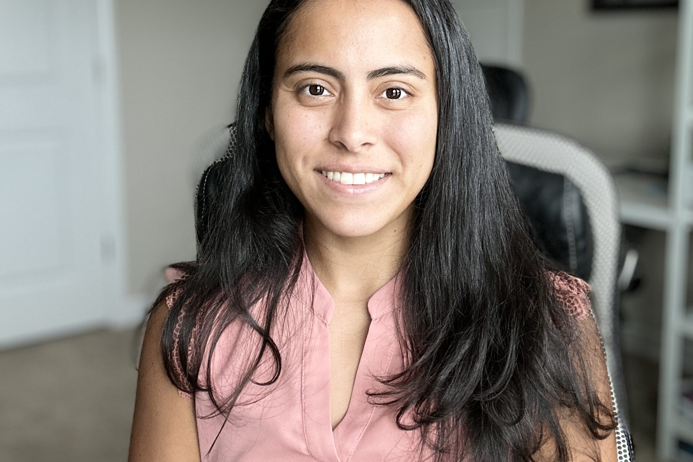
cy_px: 164
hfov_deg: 46.4
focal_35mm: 42
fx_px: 808
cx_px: 349
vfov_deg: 31.7
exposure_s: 1/71
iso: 80
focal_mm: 2.69
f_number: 1.9
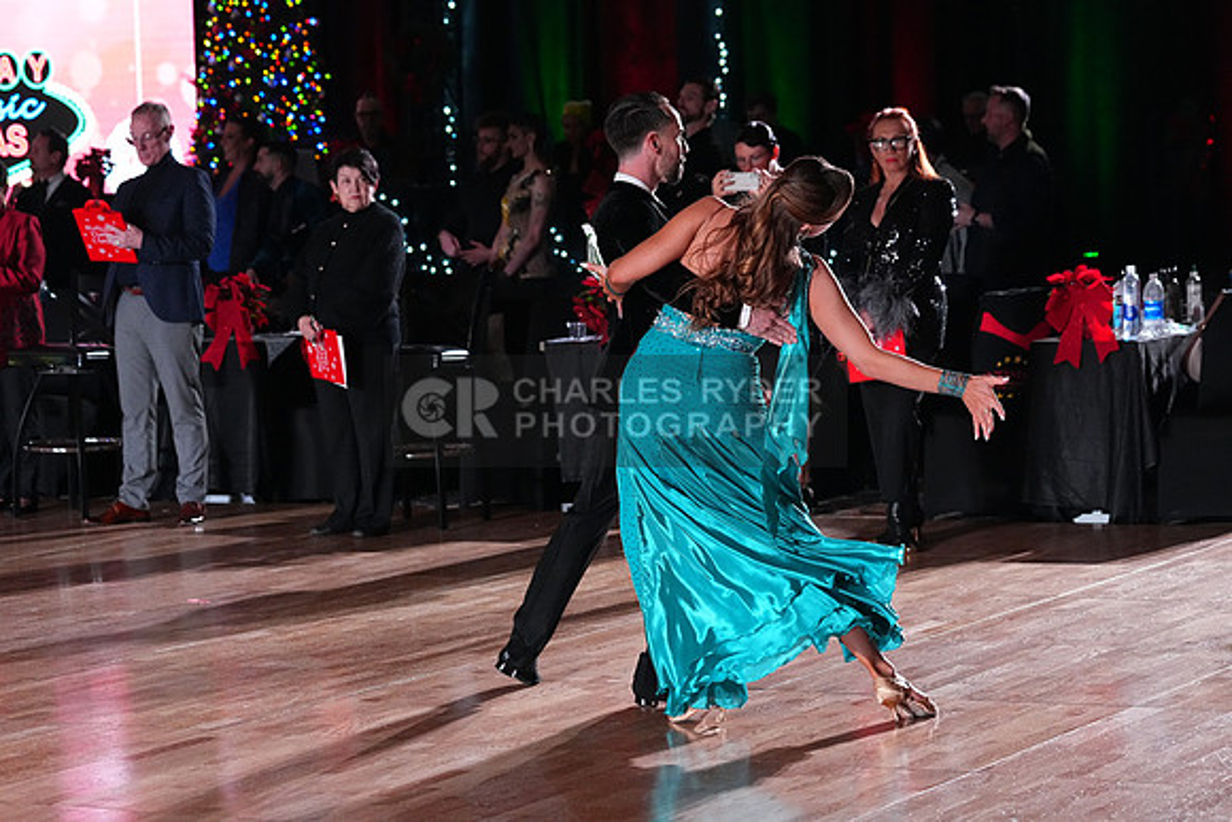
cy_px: 411
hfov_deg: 19.5
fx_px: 3594
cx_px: 616
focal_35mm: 105
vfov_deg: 13.0
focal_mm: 105
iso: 8000
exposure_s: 1/400
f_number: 5
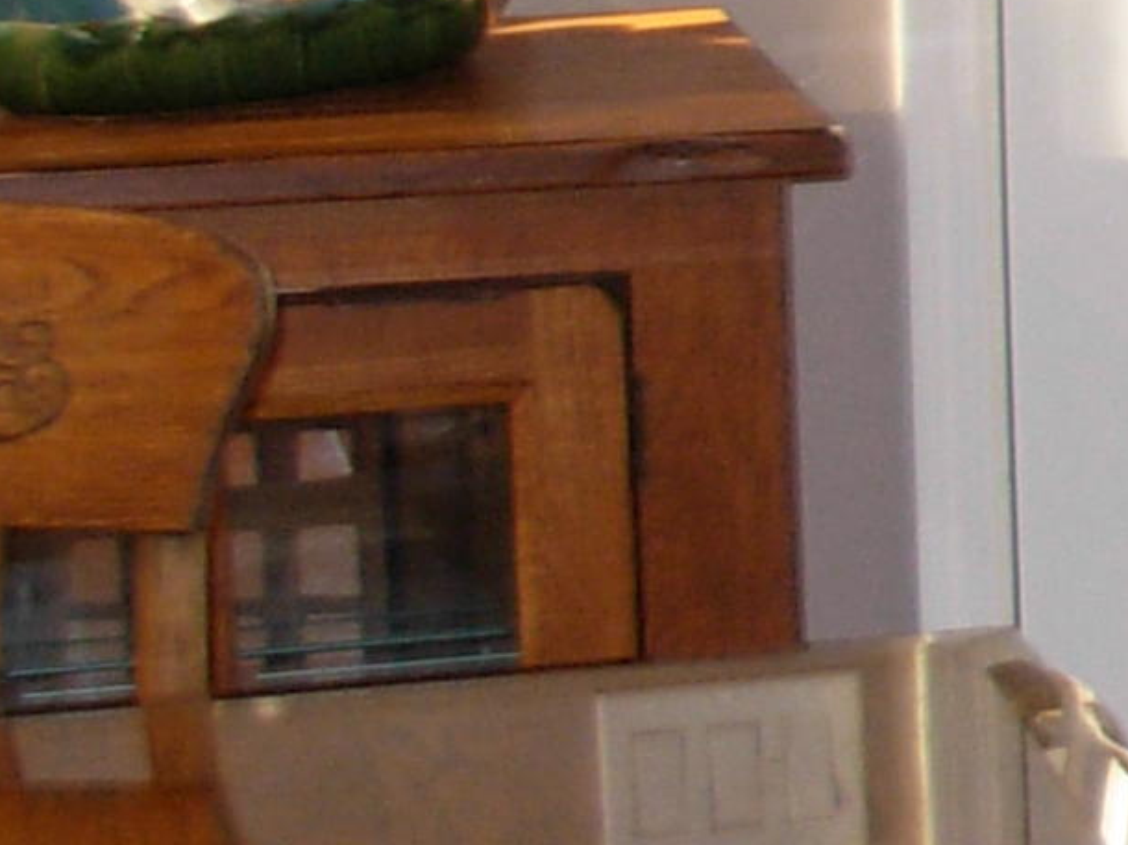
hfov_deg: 9.4
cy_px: -240
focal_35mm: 187
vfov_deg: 7.8
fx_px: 6091
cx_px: 2726
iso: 115
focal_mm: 6.3
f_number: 2.9
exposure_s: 1/32.9
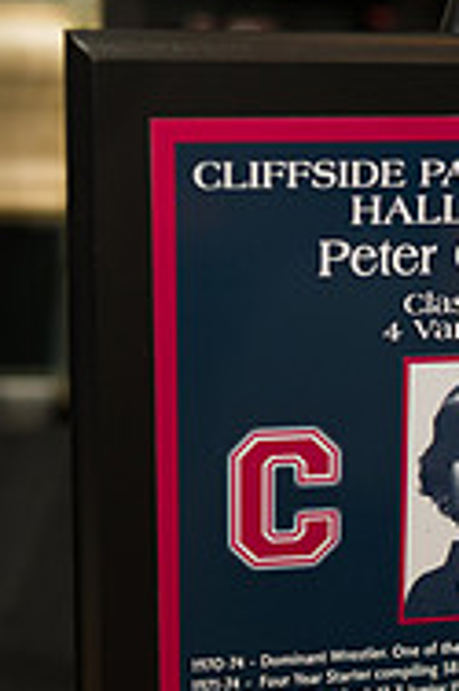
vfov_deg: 17.8
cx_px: 488
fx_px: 2203
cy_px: 448
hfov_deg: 11.7
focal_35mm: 115
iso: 400
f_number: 3.2
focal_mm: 48
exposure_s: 1/200
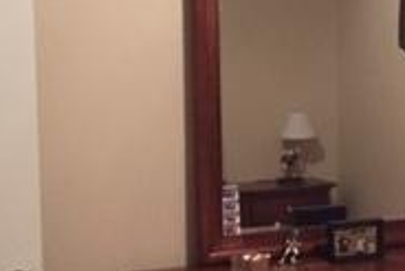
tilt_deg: -6.1
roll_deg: -0.8
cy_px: 134
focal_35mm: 105
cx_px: 451
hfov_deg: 18.7
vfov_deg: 13.1
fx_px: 1182
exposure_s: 1/15
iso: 400
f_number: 2.2
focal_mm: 4.15
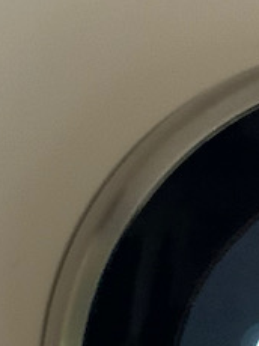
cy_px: 478
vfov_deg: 13.1
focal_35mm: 145
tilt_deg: -7.1
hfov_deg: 10.1
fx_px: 1449
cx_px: 292
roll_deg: +0.5
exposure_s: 1/24
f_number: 1.8
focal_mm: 4.25
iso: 800
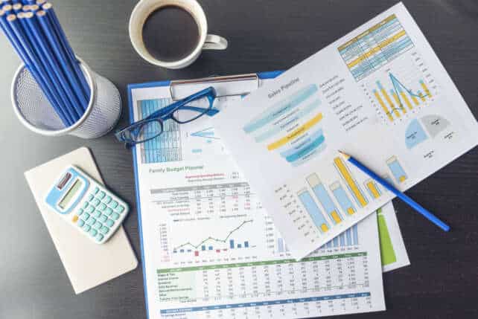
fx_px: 399
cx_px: 239
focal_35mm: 30
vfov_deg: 43.7
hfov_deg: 61.9
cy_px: 160
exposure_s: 1/60
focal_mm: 30
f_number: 5.6
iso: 250
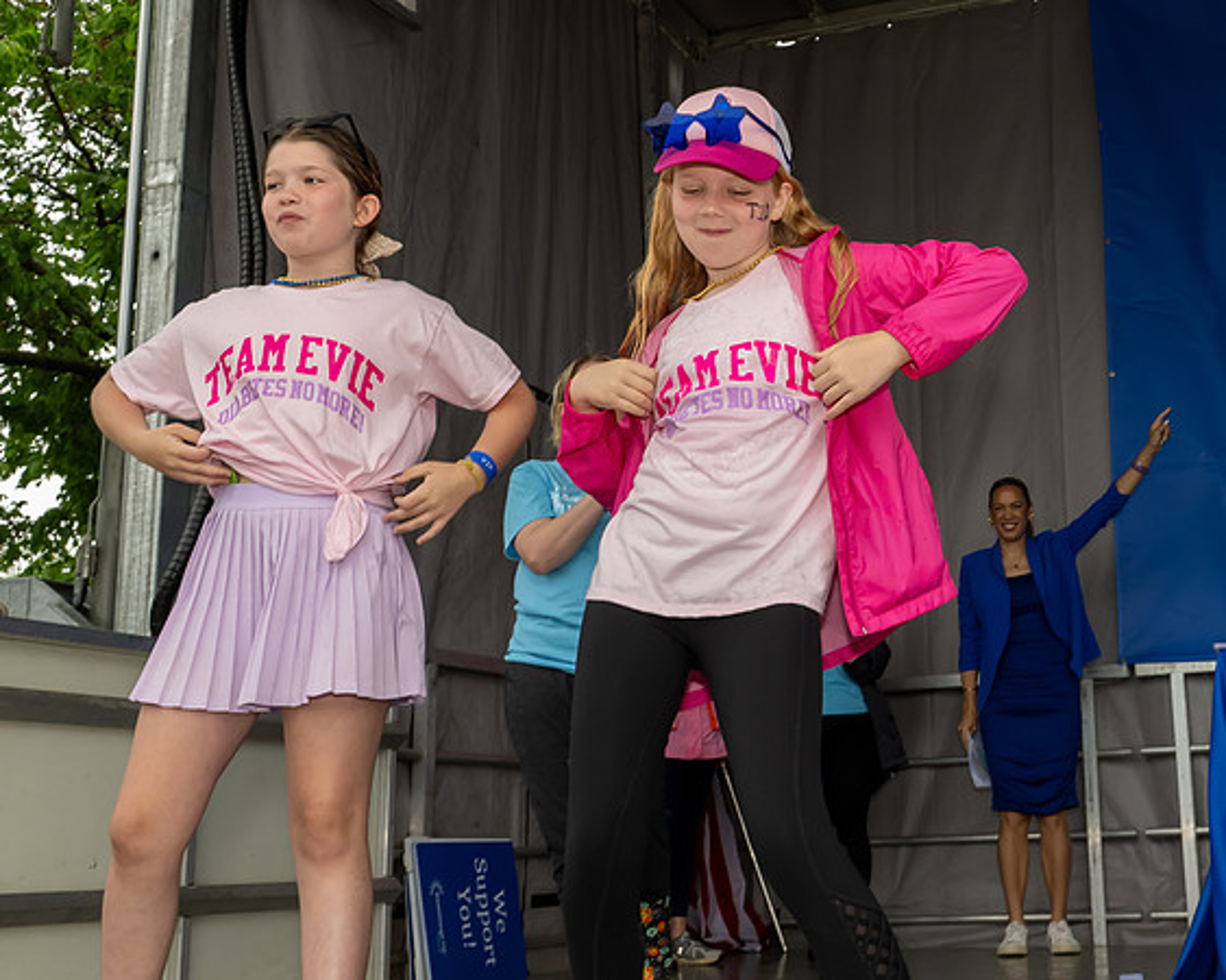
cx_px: 920
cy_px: 405
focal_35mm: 48
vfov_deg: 31.4
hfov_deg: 37.9
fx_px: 1737
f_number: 8
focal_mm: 23
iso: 1000
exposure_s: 1/250
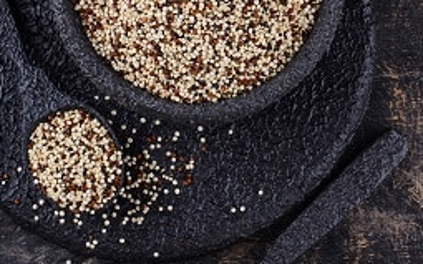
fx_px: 1382
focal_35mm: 120
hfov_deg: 17.2
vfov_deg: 10.9
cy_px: 111
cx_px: 353
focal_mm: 50
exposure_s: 1/100
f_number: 9
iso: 100
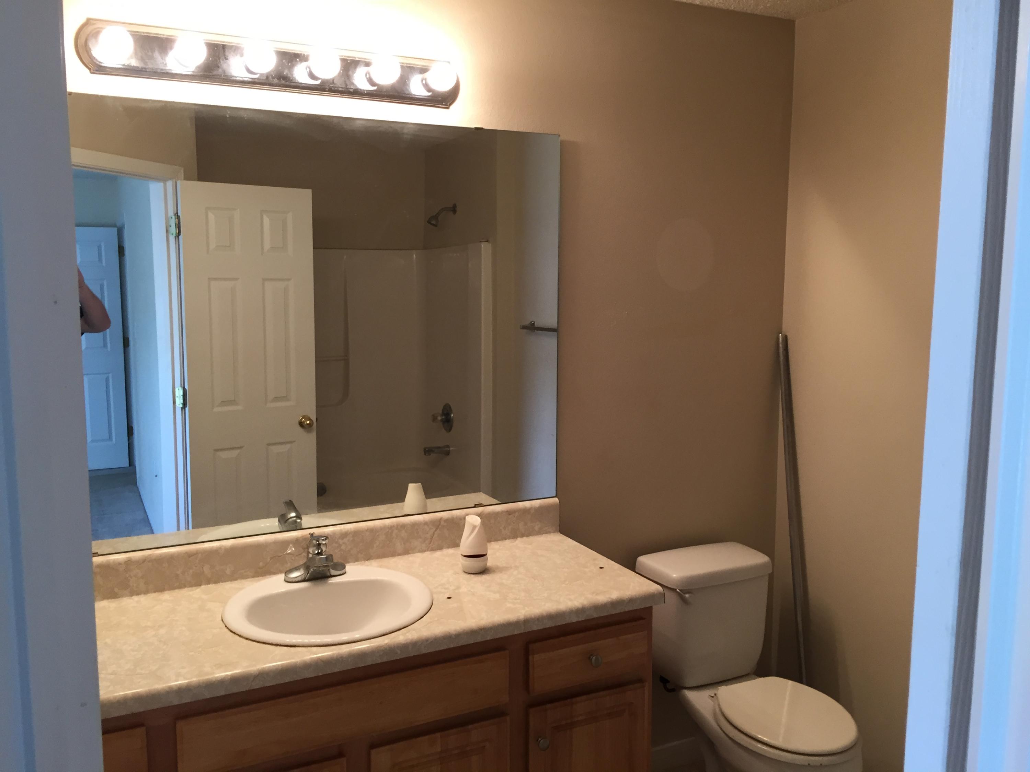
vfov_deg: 48.2
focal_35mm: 29
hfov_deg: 61.7
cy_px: 386
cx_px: 515
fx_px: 863
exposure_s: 1/30
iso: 32
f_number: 2.2
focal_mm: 4.15
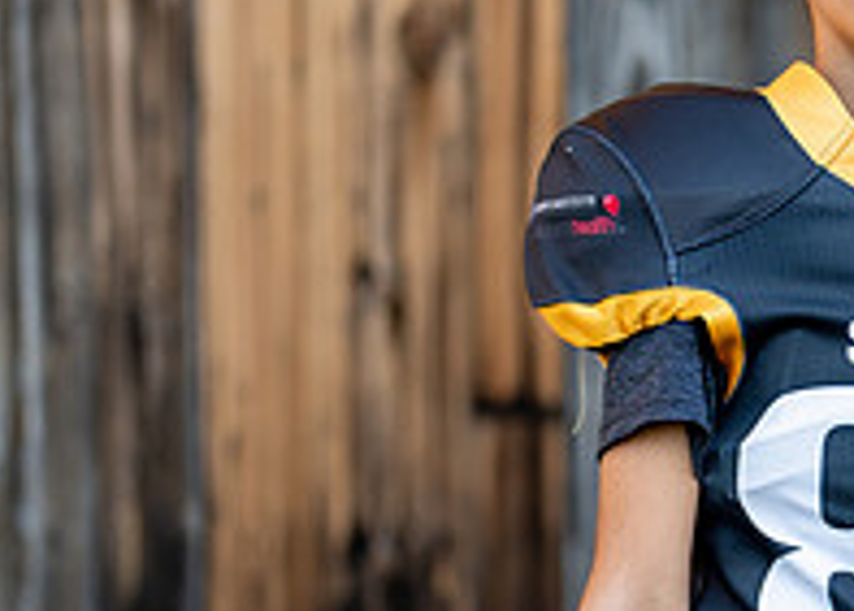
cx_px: 880
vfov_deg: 9.3
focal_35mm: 154
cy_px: 420
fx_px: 3738
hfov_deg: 12.8
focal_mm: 50
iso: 100
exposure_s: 1/2000
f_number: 1.2
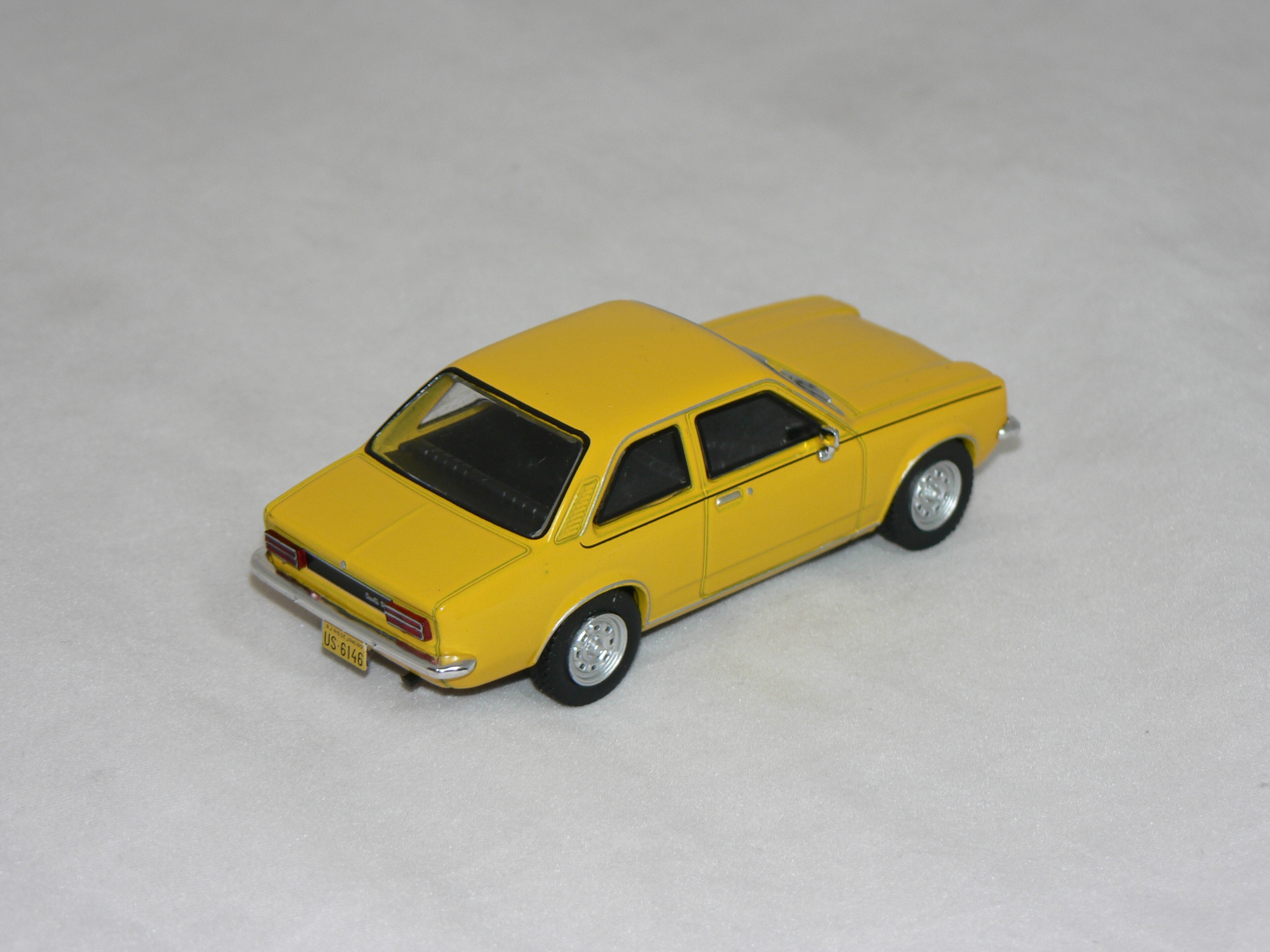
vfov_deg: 12.7
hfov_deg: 16.8
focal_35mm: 117
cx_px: 635
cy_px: 476
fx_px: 4293
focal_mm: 19.5
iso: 80
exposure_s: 1/60
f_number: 3.2
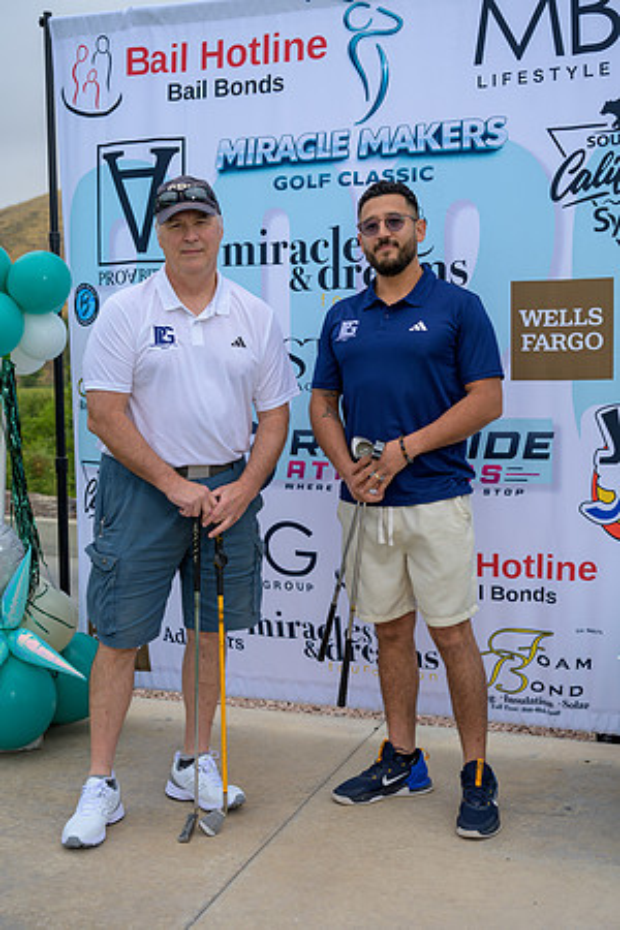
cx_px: 310
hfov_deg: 29.9
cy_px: 465
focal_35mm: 45
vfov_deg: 43.6
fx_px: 1162
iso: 125
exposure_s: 1/200
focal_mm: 45
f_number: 4
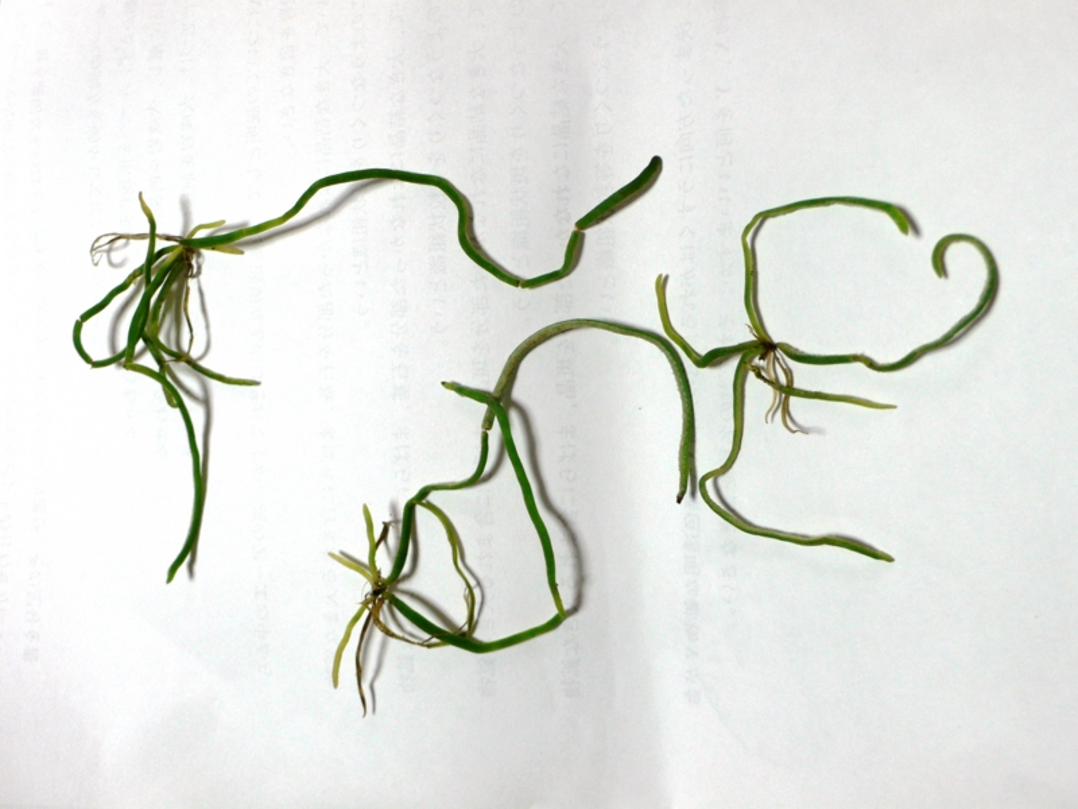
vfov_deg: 41.8
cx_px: 539
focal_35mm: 34
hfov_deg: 54.0
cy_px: 404
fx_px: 1059
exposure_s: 1/30
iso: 80
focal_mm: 6.3
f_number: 2.8
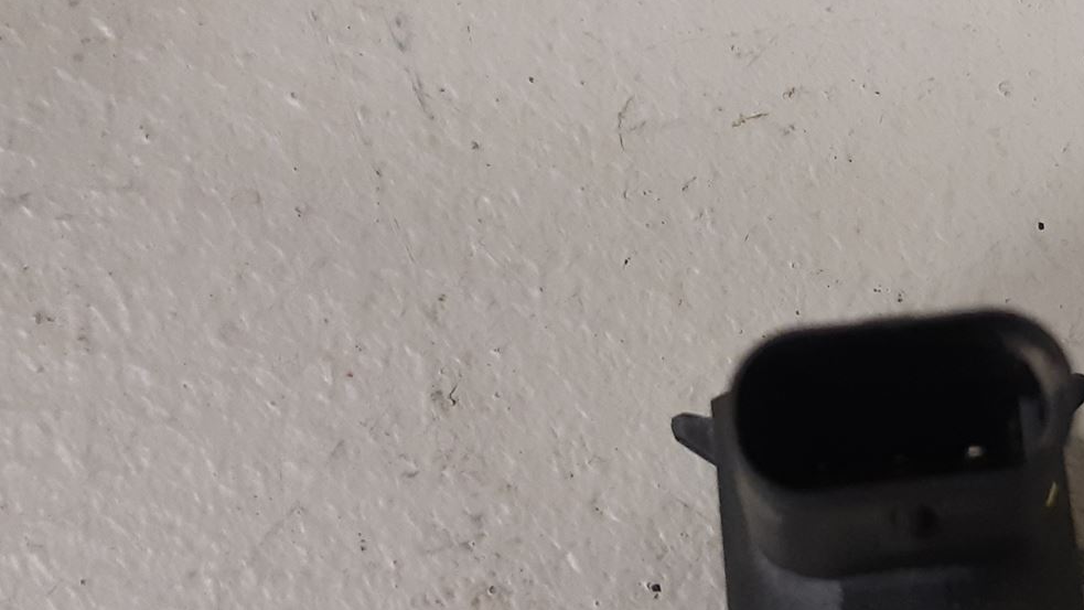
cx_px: 882
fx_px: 1696
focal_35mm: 59
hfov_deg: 34.3
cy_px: 295
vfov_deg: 20.4
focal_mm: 3.93
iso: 250
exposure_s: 1/50
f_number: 1.7
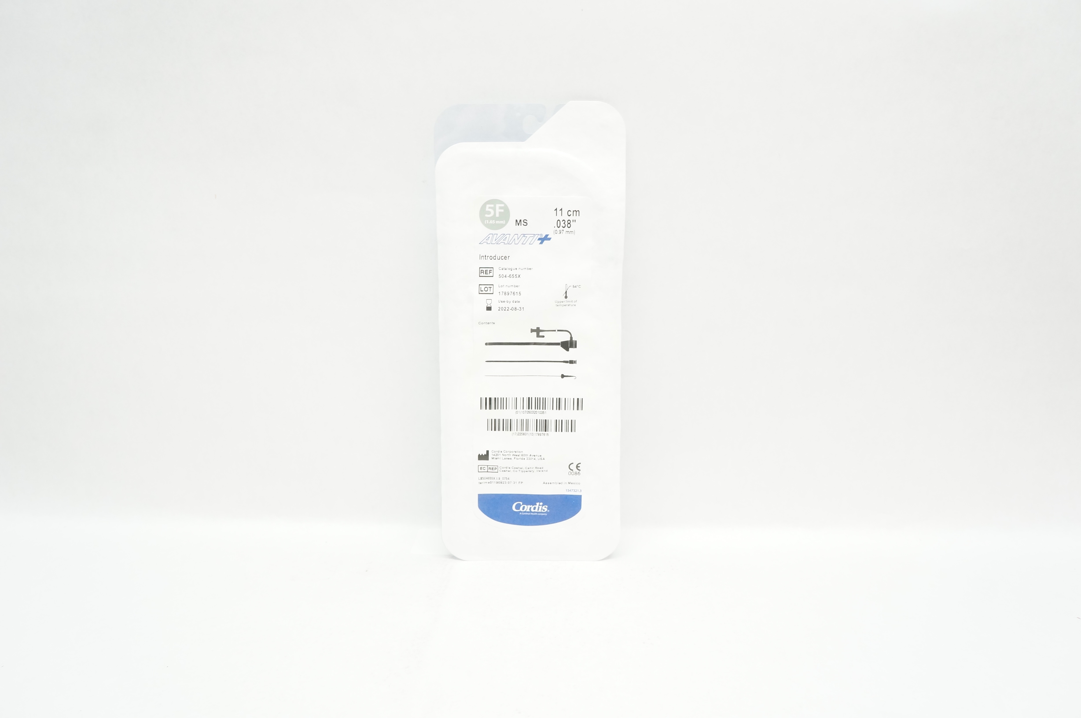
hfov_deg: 67.4
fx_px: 810
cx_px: 540
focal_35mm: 27
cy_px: 359
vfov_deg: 47.8
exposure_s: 1/60
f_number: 6.3
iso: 800
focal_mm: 18
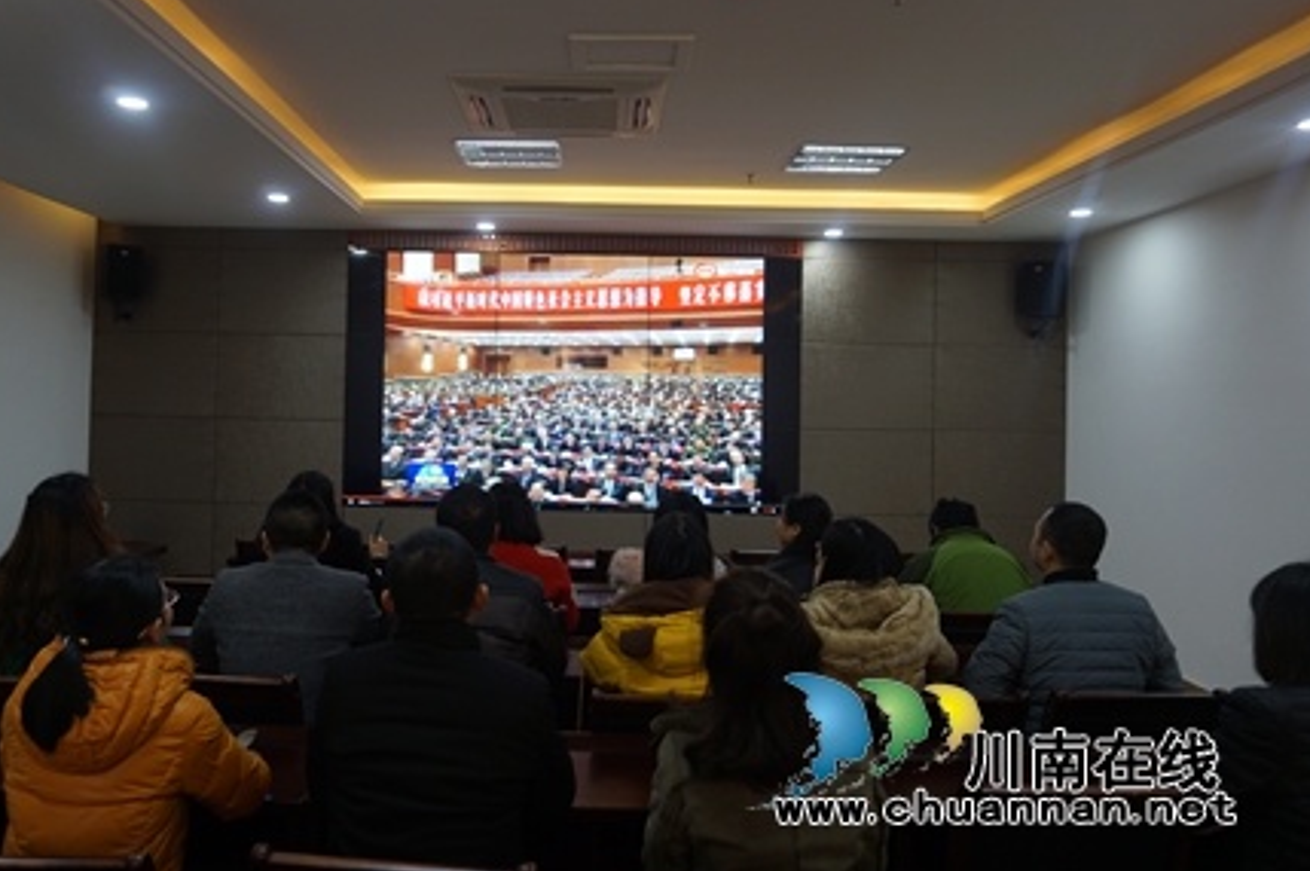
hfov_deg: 65.3
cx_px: 574
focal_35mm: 28
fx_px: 1018
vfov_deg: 46.2
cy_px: 387
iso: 100
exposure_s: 1/13
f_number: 3.5
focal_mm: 16
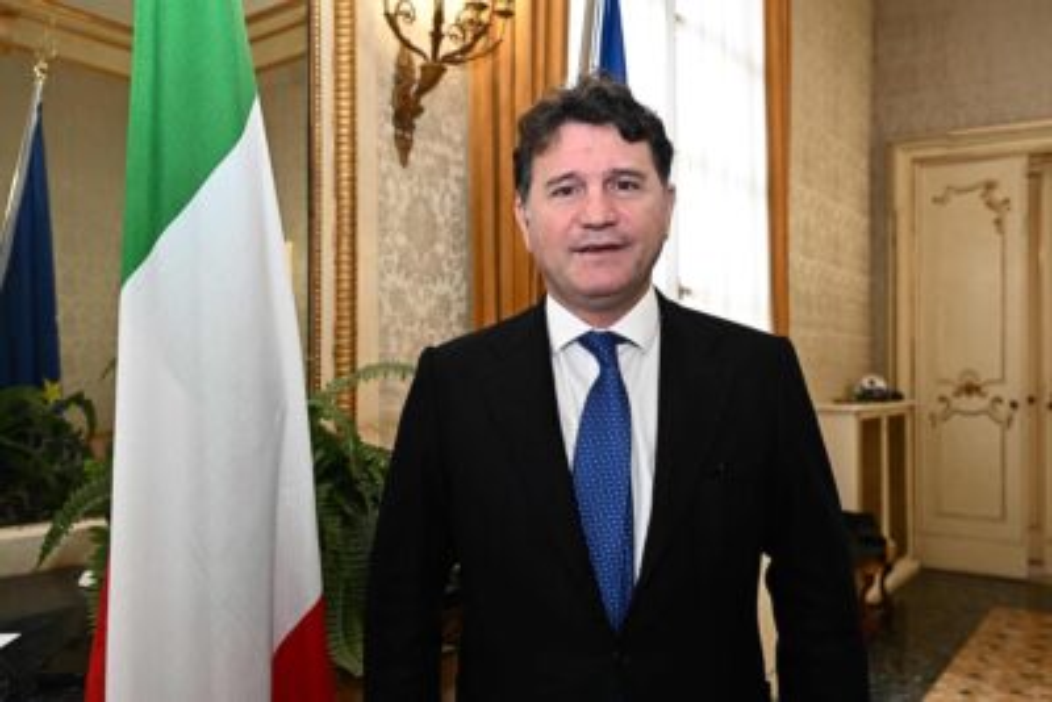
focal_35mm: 32
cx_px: 526
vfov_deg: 41.7
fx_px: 921
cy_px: 351
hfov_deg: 59.5
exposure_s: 1/100
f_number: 5
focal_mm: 31.5
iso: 1800
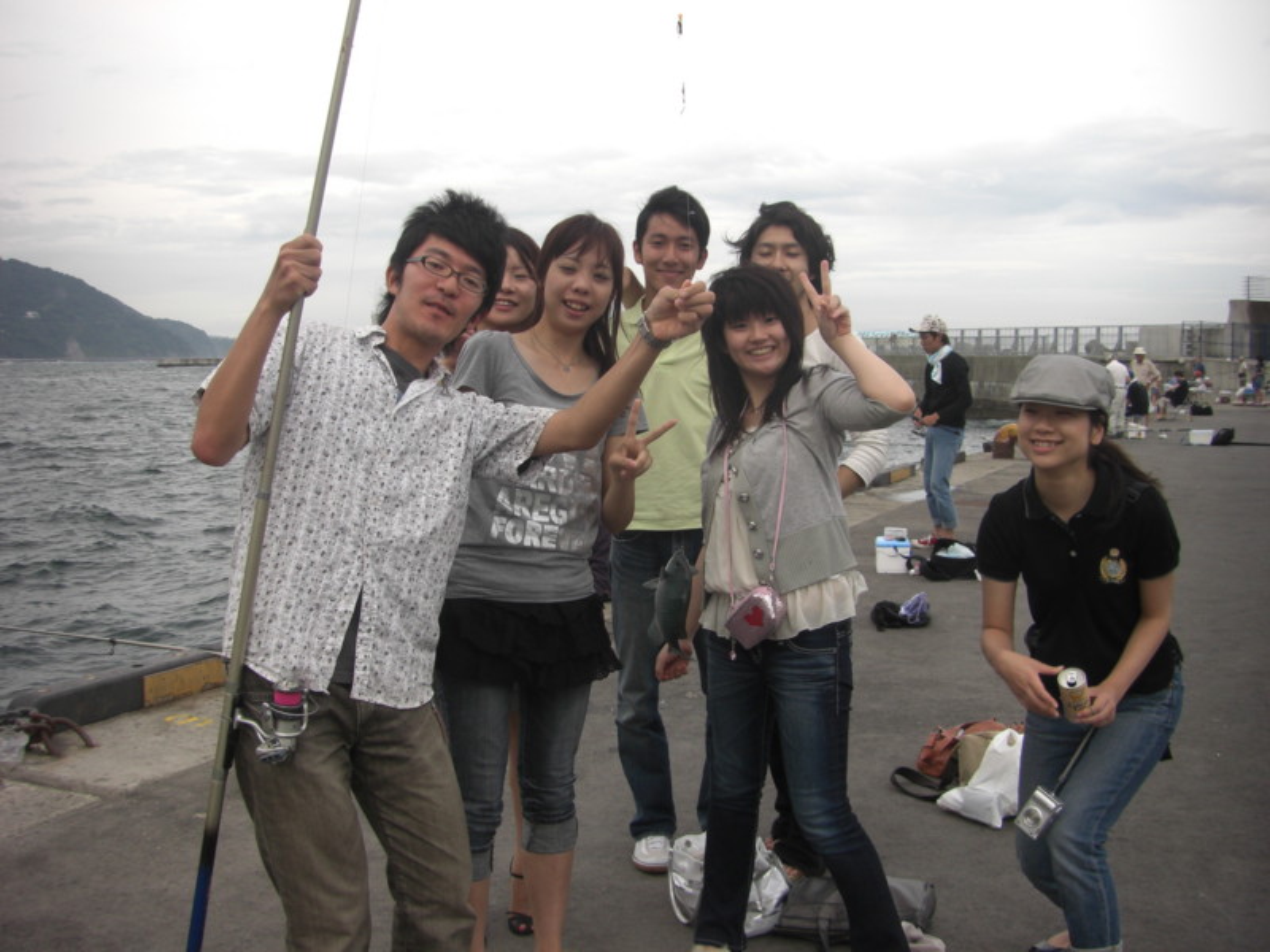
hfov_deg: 49.0
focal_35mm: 38
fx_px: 1394
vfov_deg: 37.7
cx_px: 635
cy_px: 476
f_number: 3.4
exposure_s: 1/320
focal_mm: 6.3
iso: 64
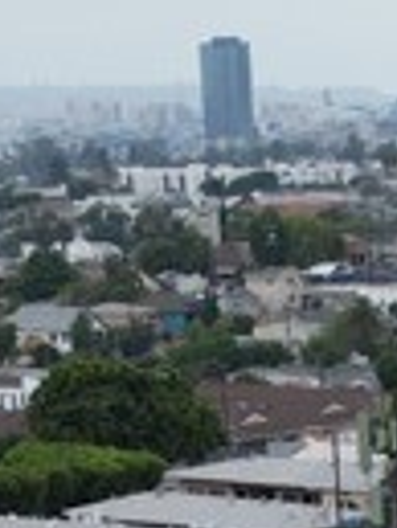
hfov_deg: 7.7
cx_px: 544
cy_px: 1658
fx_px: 2916
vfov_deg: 8.4
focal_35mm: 191
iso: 130
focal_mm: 6.72
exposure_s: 1/3000
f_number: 1.7
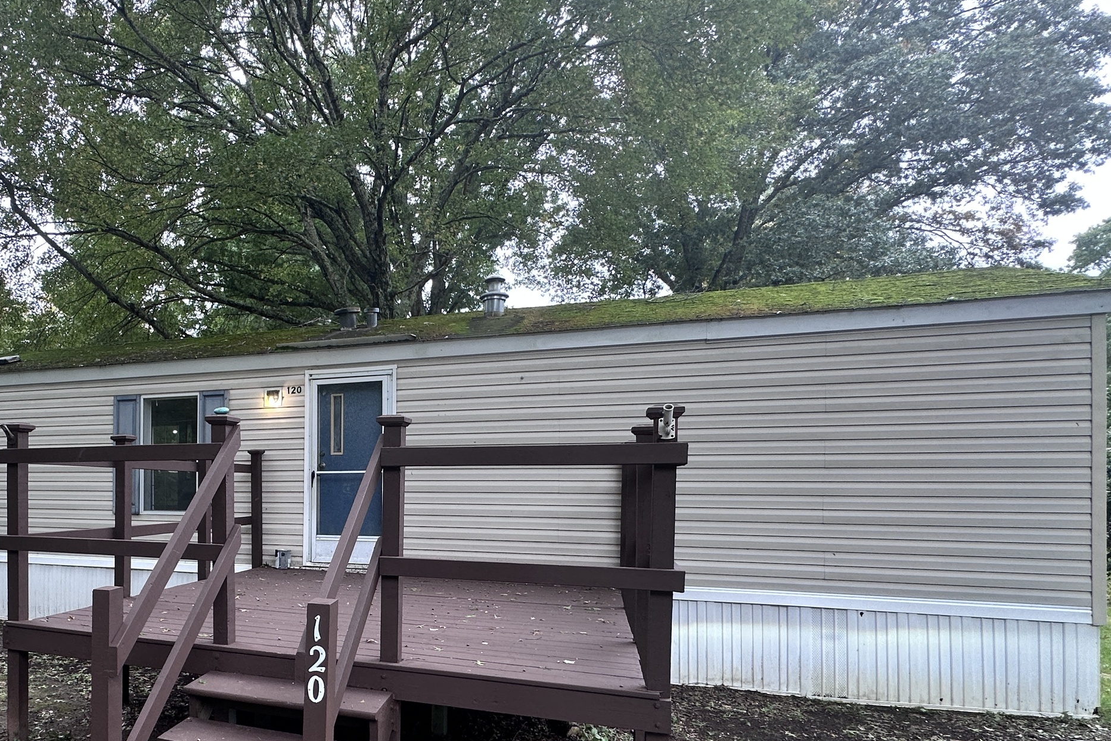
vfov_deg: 52.2
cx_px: 300
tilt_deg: +0.7
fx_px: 741
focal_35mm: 24
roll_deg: -0.1
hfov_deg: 69.6
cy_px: 487
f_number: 2.2
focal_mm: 2.22
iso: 64
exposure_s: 1/99
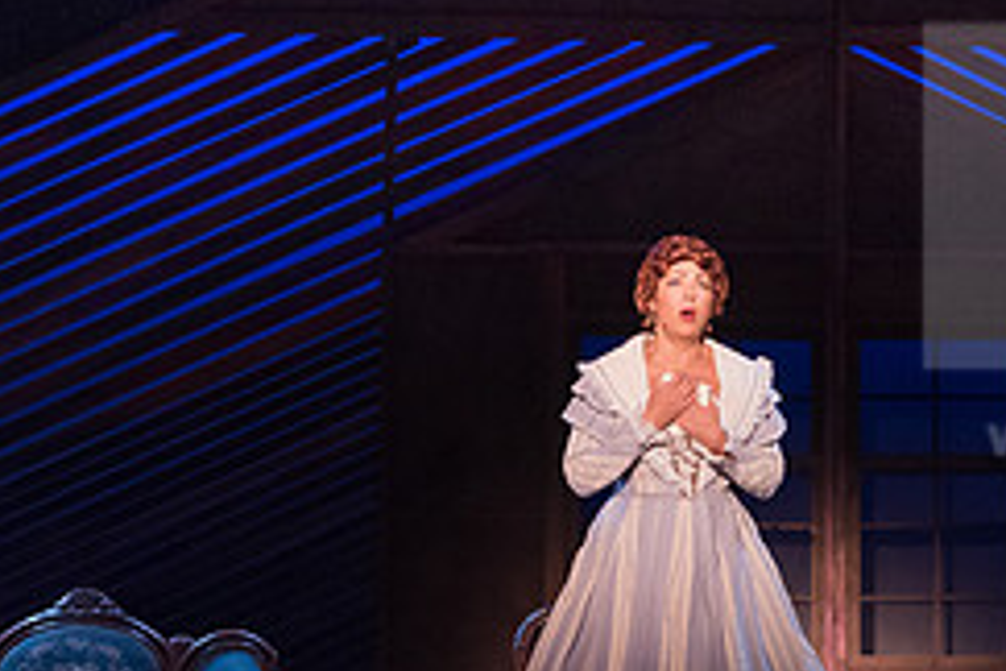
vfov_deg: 8.2
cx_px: 799
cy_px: 524
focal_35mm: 167
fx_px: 4666
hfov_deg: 12.3
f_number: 3.2
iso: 4000
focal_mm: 70
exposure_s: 1/160
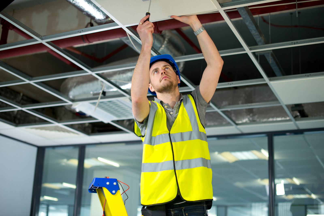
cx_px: 162
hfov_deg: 39.6
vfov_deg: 27.0
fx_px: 450
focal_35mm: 50
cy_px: 108
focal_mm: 50
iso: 200
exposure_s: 1/100
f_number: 2.5
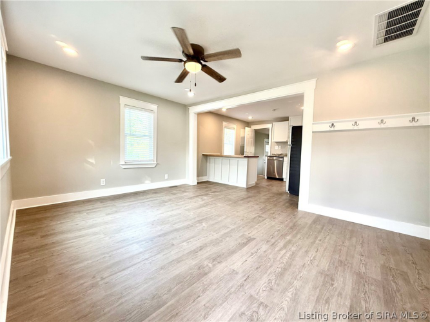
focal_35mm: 14
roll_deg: -0.8
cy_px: 161
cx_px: 215
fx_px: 174
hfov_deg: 102.1
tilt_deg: -2.6
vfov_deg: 85.7
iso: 125
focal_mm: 2.22
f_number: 2.2
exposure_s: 1/120
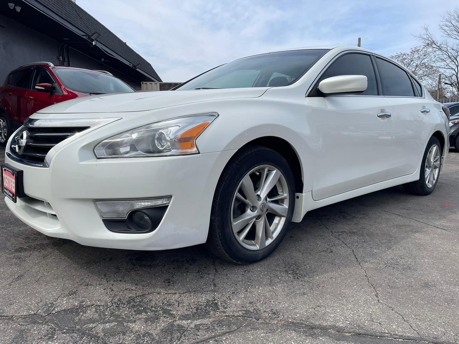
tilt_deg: -7.3
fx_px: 345
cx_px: 230
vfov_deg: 53.1
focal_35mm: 26
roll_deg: +1.1
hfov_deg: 67.3
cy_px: 172
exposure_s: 1/4132
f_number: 1.6
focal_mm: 4.2
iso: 32
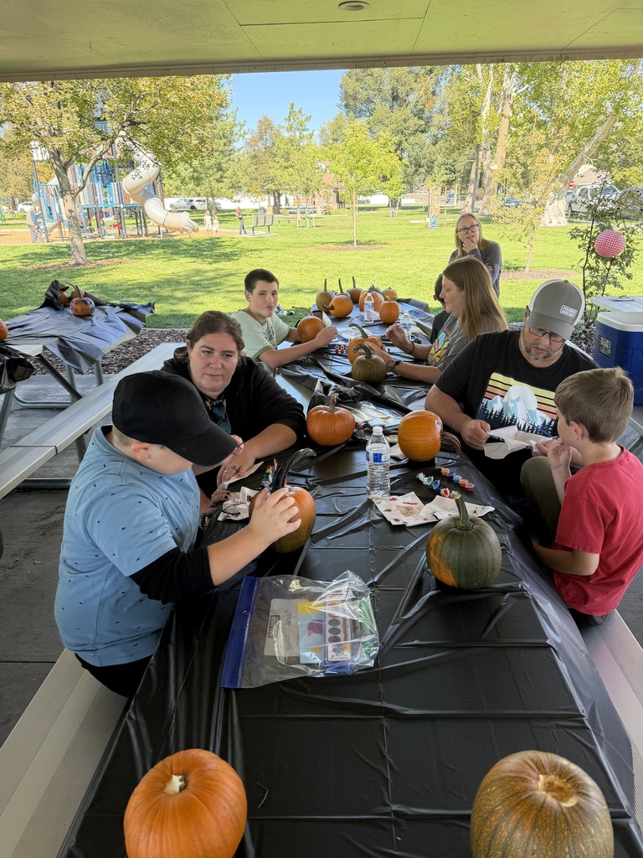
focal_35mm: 24
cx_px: 322
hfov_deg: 56.8
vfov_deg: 71.6
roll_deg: +1.6
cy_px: 429
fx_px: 594
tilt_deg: -22.0
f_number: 1.78
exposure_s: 1/481
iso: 100
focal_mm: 6.76
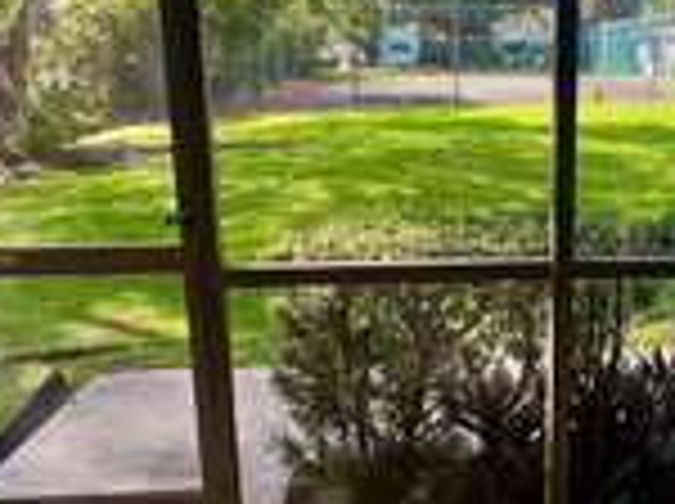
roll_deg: +0.1
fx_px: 720
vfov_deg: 38.5
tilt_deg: -12.8
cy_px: 225
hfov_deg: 48.5
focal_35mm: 37
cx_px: 497
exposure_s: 1/137
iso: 32
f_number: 1.8
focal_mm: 1.57
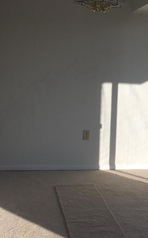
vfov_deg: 30.6
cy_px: 99
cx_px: 127
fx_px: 433
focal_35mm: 67
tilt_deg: -3.0
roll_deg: -1.2
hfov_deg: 19.1
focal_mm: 4.15
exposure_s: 1/718
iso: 25
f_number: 2.2
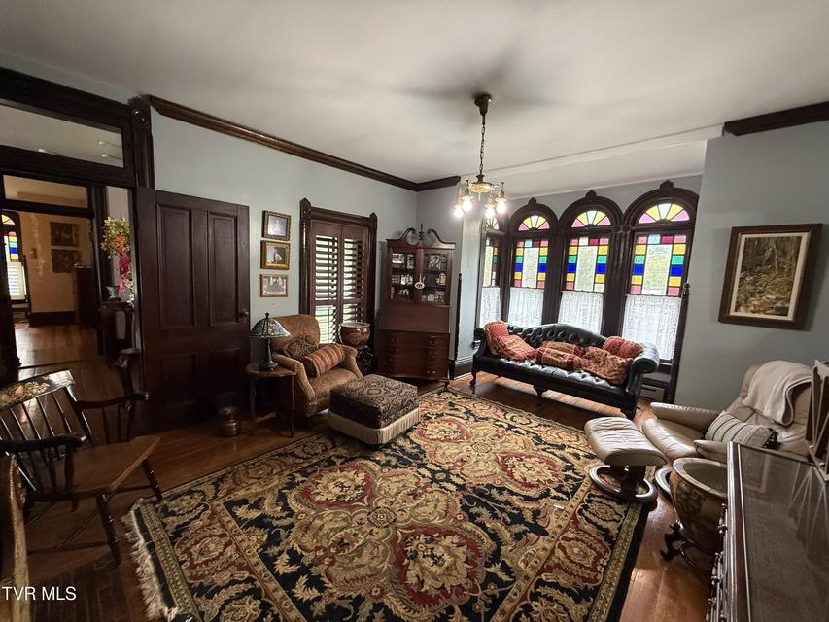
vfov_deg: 85.7
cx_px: 414
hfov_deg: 102.1
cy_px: 311
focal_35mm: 14
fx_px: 335
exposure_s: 1/120
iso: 500
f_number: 2.2
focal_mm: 2.22
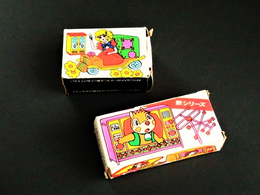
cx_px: 130
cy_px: 98
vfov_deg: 22.3
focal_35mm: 66
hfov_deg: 29.4
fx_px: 496
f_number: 4.4
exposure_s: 1/500
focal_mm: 11.9
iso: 3200
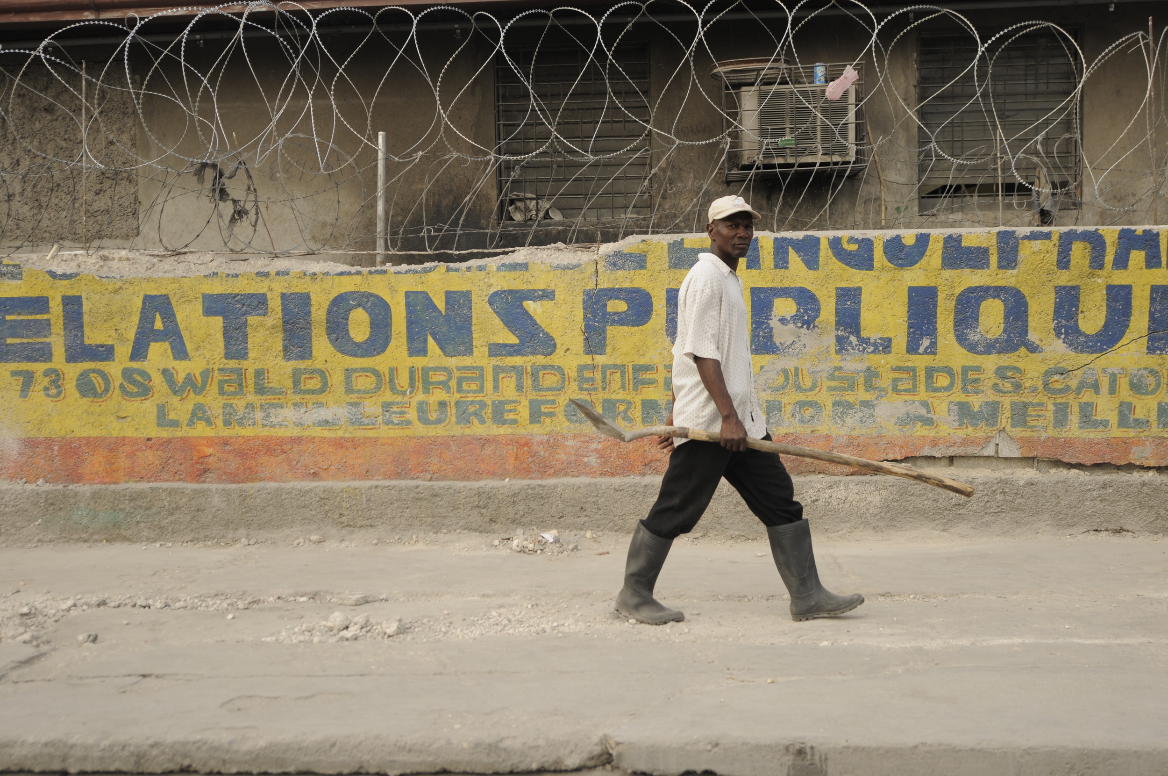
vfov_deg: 36.8
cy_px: 388
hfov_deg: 53.2
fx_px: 1166
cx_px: 584
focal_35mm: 36
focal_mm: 24
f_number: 2.8
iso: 200
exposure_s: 1/800
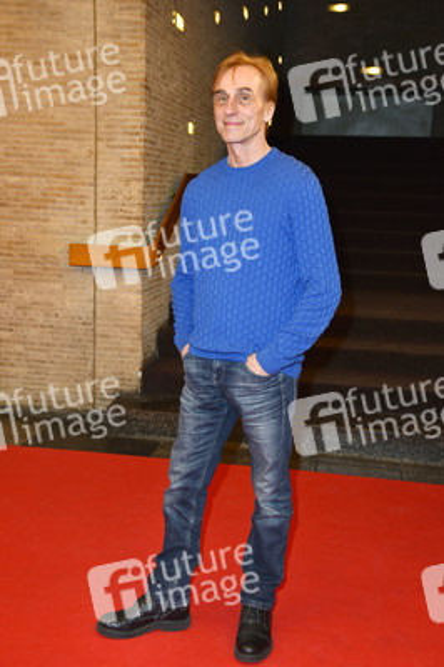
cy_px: 334
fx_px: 852
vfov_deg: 42.8
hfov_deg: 29.2
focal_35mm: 46
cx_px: 222
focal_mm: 46
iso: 640
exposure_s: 1/160
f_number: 5.6
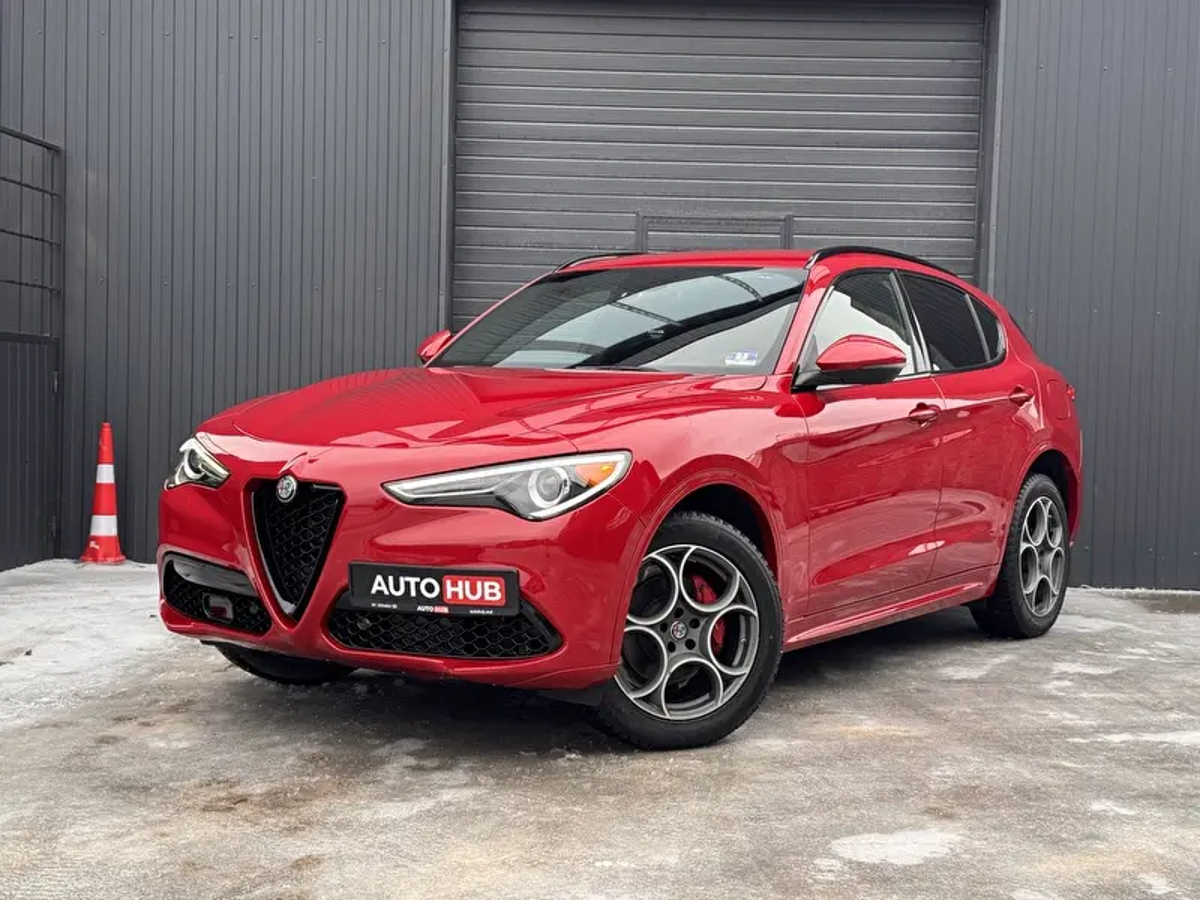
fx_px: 1664
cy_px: 450
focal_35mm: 48
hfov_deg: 39.7
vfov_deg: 30.3
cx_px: 600
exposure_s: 1/98
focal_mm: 6.76
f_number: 1.78
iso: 80
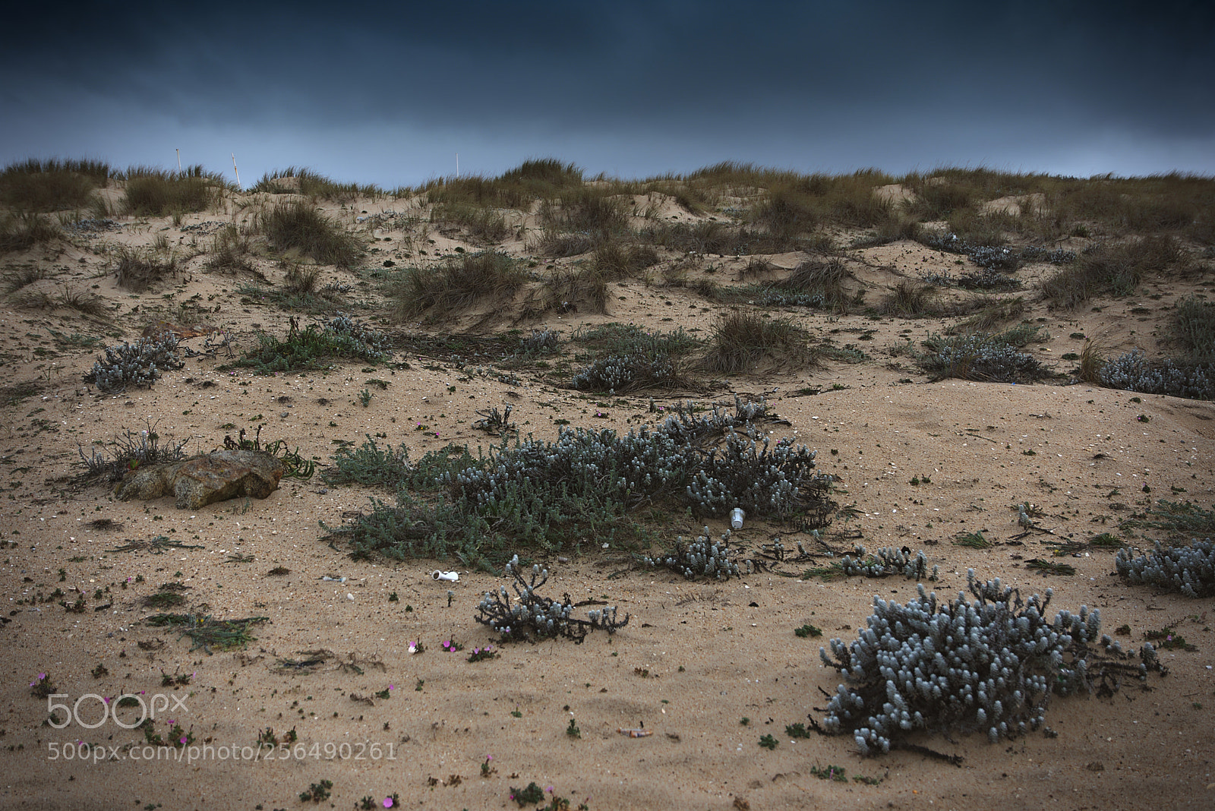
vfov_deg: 31.9
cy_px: 406
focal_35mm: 42
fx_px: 1418
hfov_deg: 46.4
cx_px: 608
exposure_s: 1/60
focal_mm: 28
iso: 100
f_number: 5.6
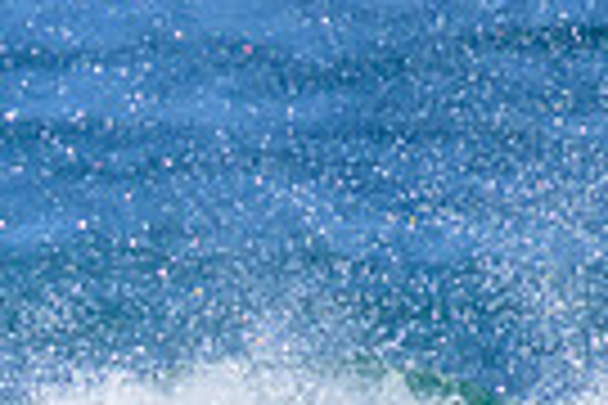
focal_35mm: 4668
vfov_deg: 0.3
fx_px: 78831
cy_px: 693
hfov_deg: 0.4
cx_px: -530
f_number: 11
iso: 1250
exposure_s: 1/2000
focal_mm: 800
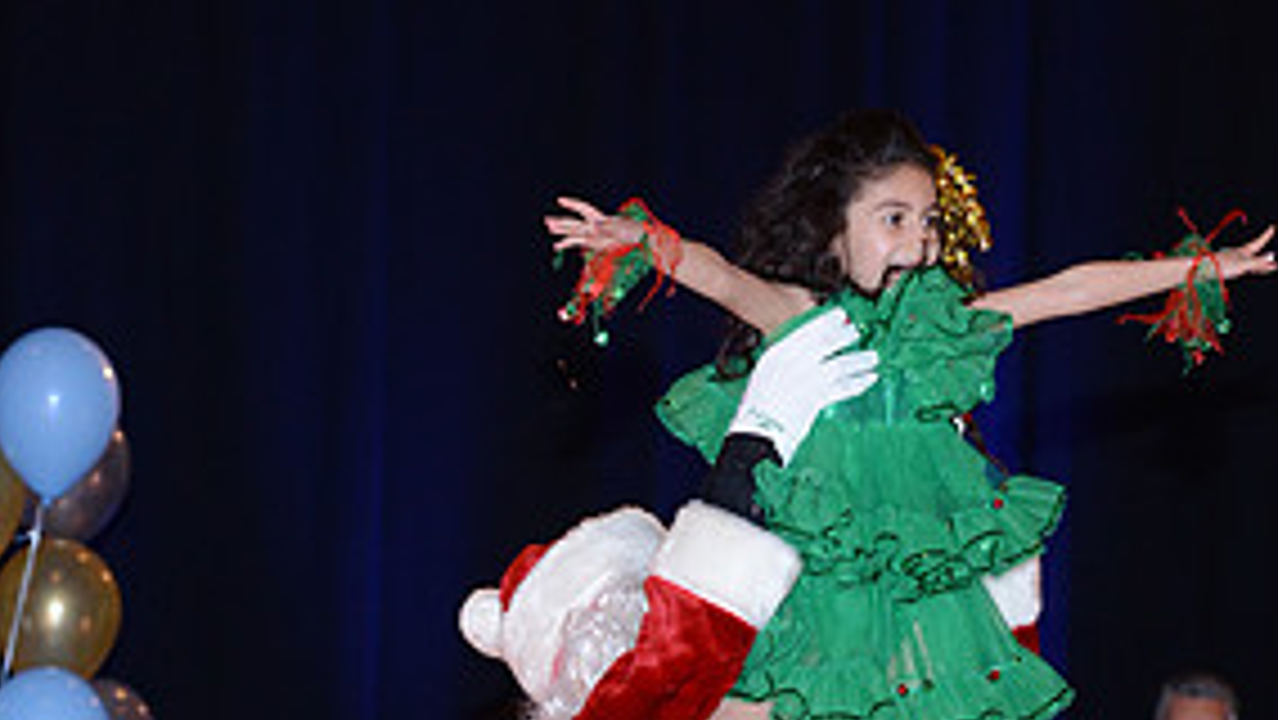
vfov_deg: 5.3
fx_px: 7628
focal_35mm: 225
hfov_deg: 9.6
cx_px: 826
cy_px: 1197
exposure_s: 1/200
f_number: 5
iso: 1600
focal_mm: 105
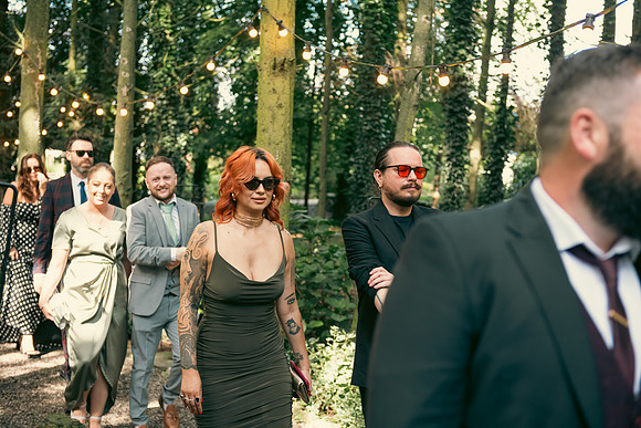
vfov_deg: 24.6
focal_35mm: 55
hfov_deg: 36.2
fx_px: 979
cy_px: 214
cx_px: 320
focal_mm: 55
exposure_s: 1/160
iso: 250
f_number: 3.5
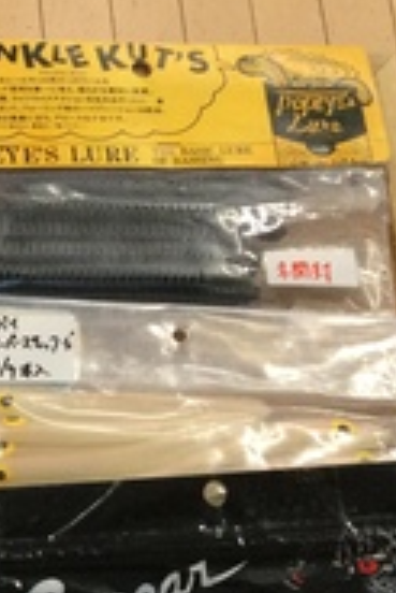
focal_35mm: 105
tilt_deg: -70.9
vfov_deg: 18.9
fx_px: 1729
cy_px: 596
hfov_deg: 11.7
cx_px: -390
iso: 40
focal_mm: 3.3
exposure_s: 1/30
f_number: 2.4
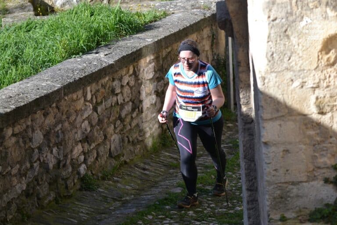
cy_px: 112
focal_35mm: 225
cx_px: 168
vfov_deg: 6.1
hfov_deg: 9.1
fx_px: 2106
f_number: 5
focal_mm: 150
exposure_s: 1/1250
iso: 400
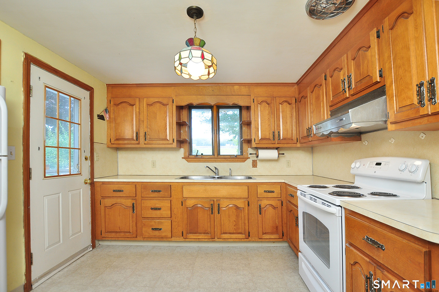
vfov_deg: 77.2
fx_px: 183
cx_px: 220
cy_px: 146
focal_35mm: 15
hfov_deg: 100.5
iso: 400
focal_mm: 10
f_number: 4.5
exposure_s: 1/125
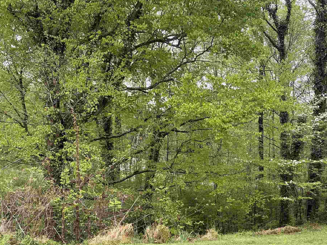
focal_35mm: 44
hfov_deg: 42.0
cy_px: 197
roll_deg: -1.4
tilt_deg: -4.1
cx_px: 235
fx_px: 416
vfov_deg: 32.0
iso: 32
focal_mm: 4.25
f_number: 1.8
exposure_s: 1/236
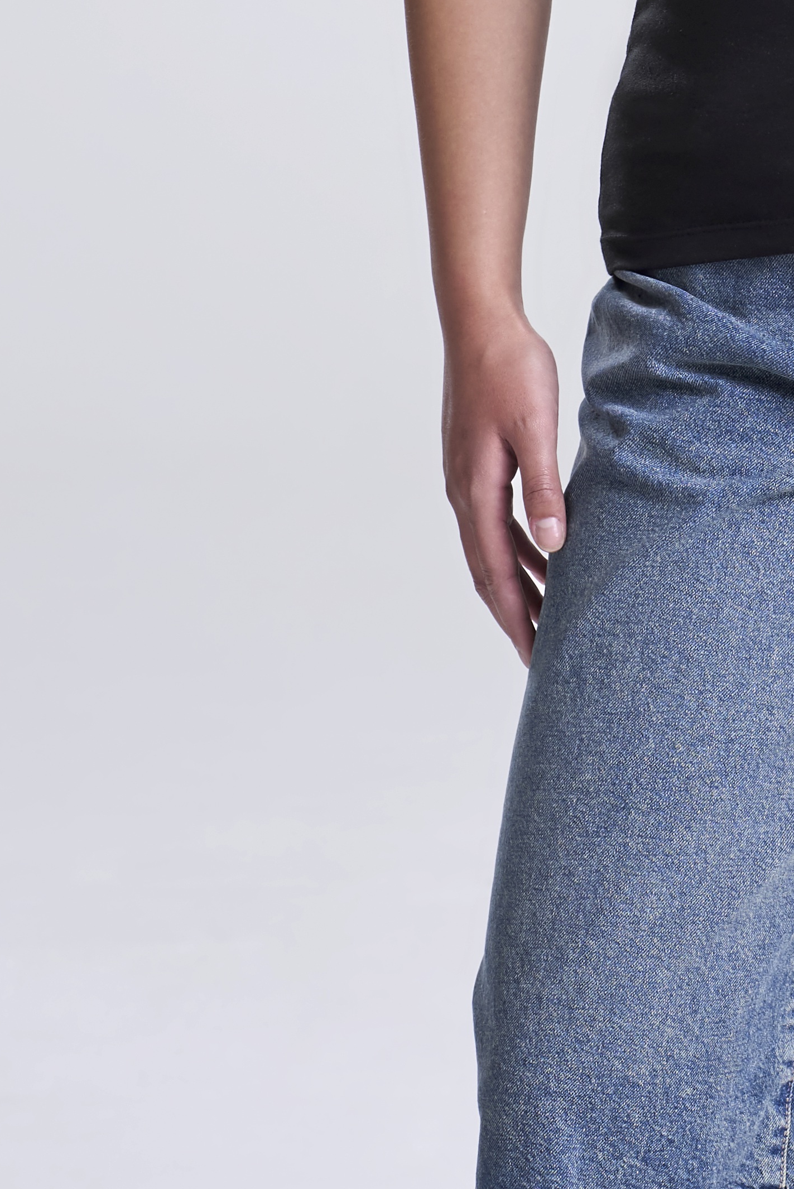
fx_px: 10970
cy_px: -222
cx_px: 903
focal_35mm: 332
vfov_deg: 6.2
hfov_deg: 4.1
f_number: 10
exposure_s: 1/160
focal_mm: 120
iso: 400
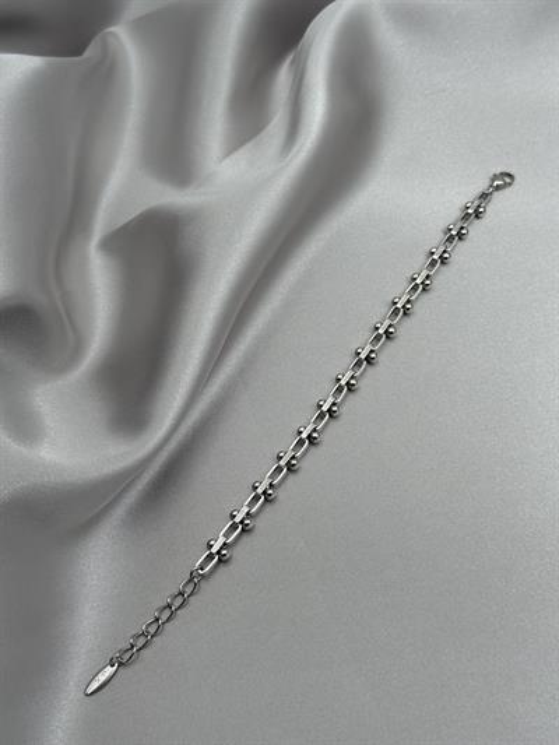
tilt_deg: -57.9
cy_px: 372
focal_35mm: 48
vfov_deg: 39.6
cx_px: 280
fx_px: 1033
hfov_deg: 30.3
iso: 64
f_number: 1.78
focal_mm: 6.76
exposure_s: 1/1513
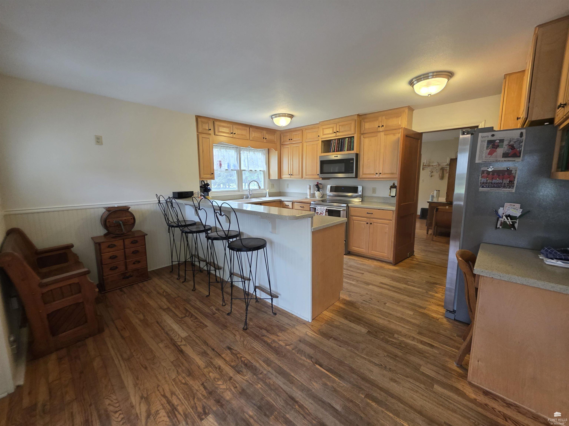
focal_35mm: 13
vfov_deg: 89.9
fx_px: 214
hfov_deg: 106.2
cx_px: 284
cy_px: 213
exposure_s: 1/60
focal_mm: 2.2
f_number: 1.9
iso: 400
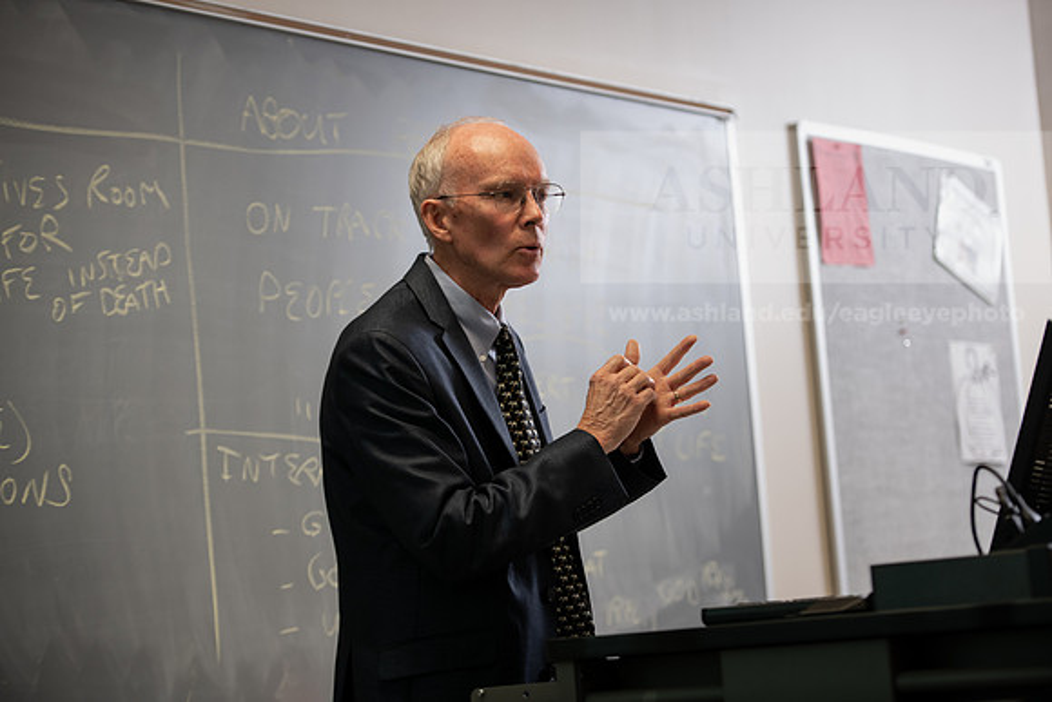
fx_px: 2777
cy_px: 351
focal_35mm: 95
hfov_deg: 21.5
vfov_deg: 14.4
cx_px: 526
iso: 800
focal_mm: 95
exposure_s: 1/200
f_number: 3.2
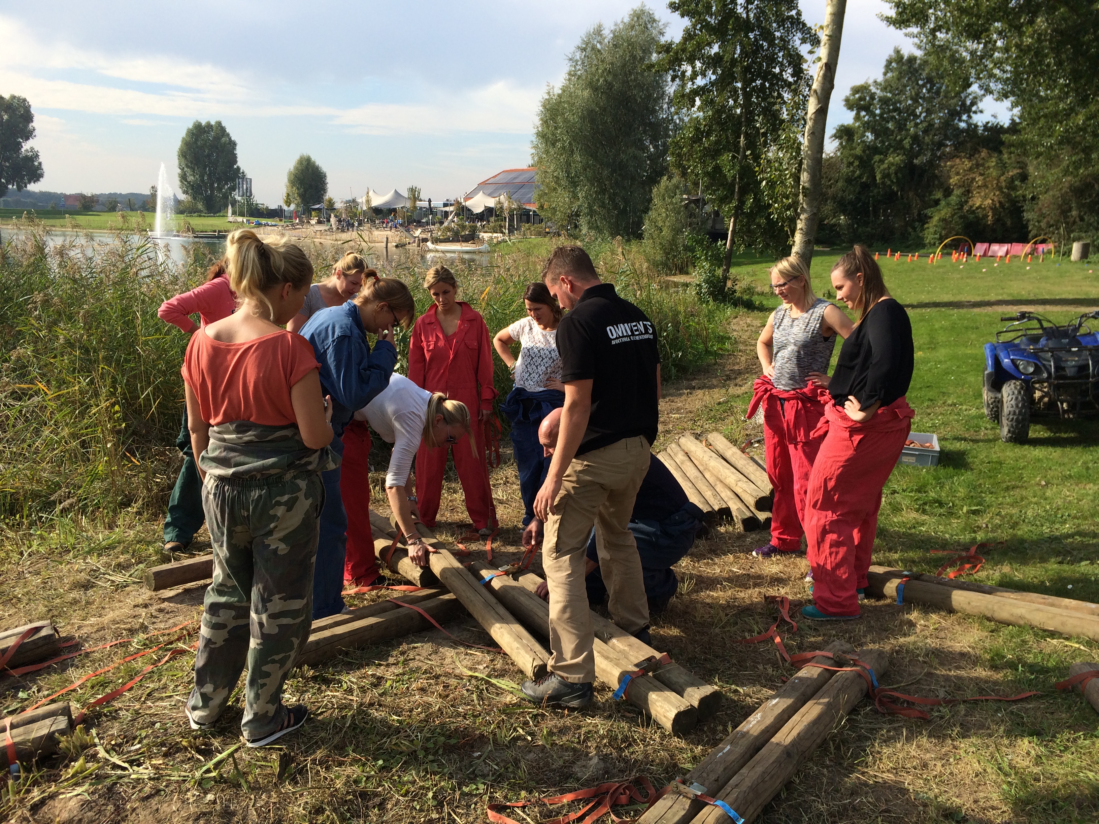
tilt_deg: -12.8
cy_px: 412
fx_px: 921
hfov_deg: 61.7
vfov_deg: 48.2
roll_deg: -1.9
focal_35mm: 29
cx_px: 550
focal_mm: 4.15
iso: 32
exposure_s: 1/1282
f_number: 2.2
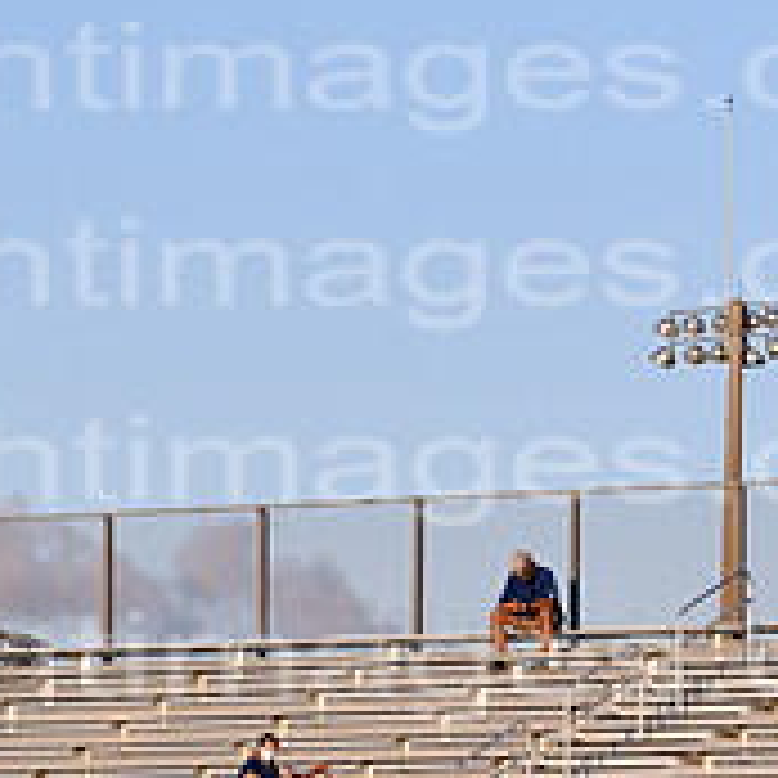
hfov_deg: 5.8
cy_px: 569
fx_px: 7603
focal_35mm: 299
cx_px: 58
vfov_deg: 5.9
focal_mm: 70
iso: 400
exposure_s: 1/4000
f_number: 4
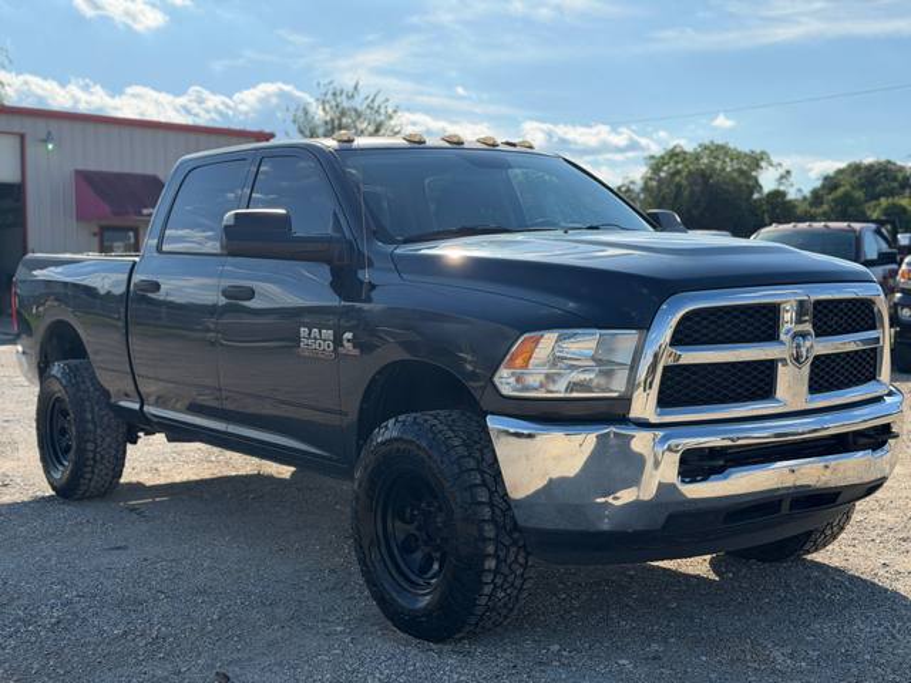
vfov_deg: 30.3
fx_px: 1263
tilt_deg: -2.1
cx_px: 456
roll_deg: +0.5
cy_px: 342
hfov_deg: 39.7
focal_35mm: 48
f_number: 1.78
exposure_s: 1/5587
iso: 100
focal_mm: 6.76
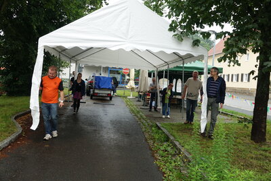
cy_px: 90
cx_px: 136
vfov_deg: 45.0
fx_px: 218
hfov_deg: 63.6
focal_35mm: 29
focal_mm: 10.59
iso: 100
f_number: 2.8
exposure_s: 1/125
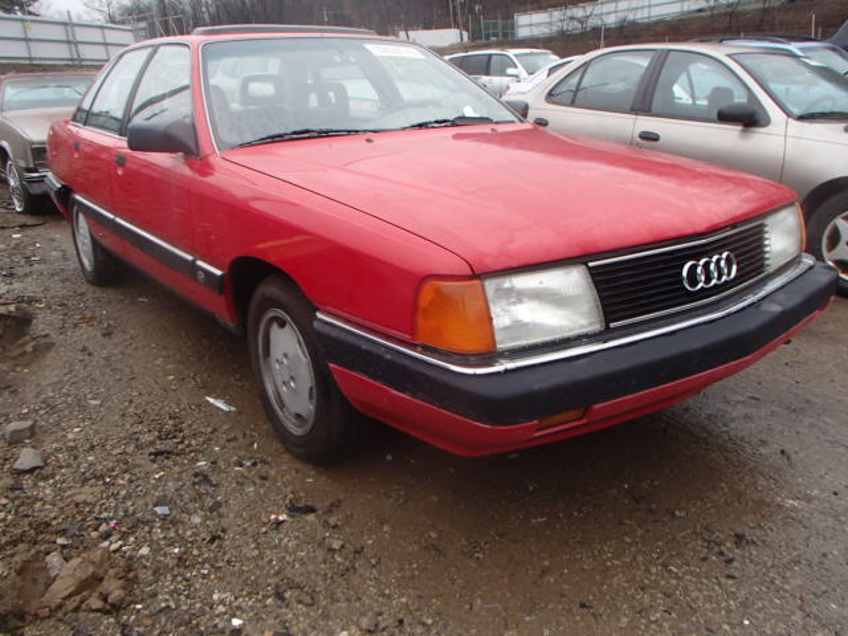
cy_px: 318
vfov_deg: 49.7
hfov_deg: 63.4
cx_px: 424
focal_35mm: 28
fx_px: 686
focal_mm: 5
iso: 100
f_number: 3.9
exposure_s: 1/100
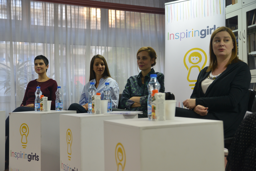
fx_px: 320
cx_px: 128
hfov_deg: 43.6
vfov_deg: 29.9
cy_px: 86
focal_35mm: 45
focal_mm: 45
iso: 1250
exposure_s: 1/160
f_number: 3.5
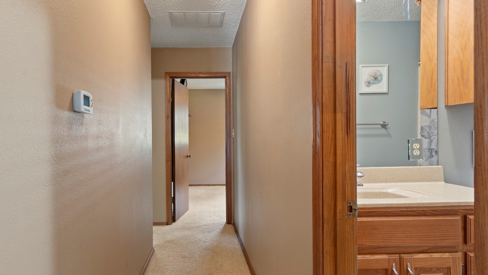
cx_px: 204
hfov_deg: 75.7
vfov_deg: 47.7
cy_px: 145
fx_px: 311
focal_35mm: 24
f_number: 9
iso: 200
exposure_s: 2
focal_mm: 16
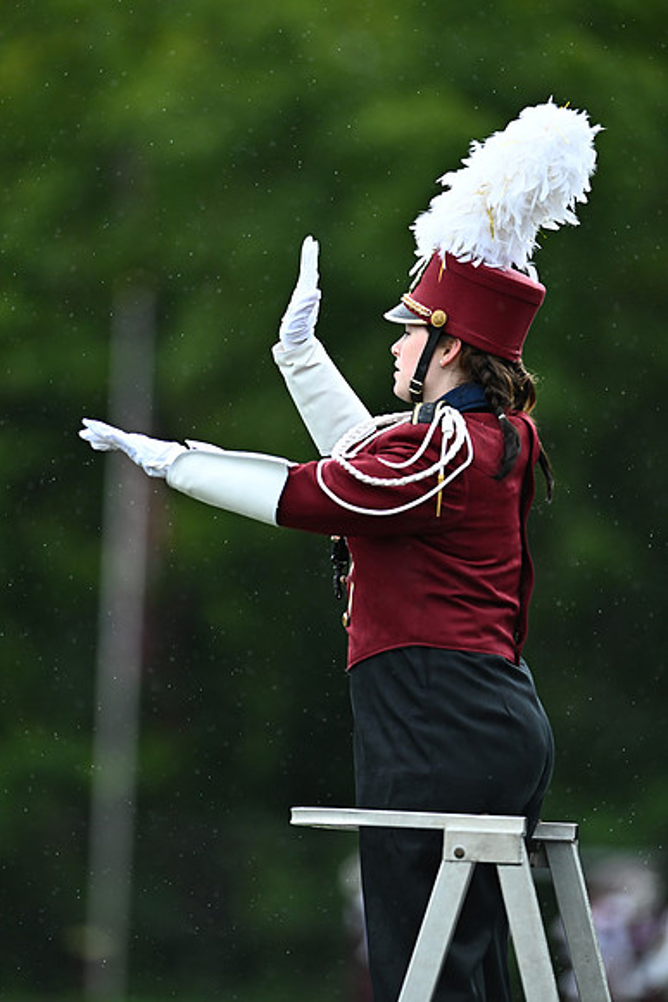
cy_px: 501
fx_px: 8344
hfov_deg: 4.6
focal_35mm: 300
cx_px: 334
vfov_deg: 6.9
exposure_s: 1/1600
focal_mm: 300
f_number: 2.8
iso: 1400
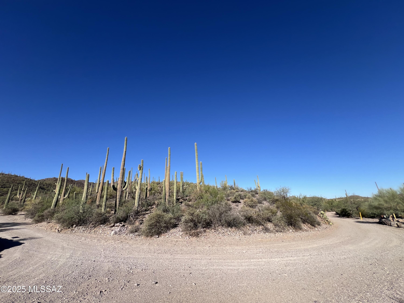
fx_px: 152
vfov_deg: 89.9
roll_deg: +1.6
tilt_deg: +17.8
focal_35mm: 13
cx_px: 202
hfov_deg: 106.2
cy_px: 152
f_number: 1.8
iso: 32
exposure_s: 1/1845
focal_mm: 1.57
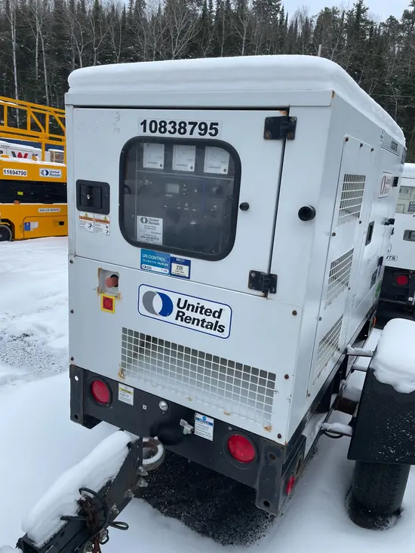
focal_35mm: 26
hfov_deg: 53.1
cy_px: 276
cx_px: 208
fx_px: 415
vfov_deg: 67.3
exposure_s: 1/1092
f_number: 1.6
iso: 32
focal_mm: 4.2
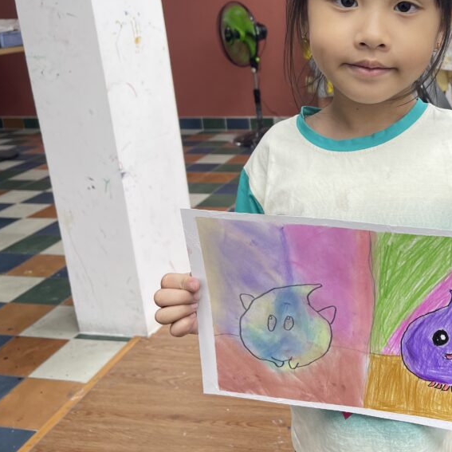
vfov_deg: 42.5
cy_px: 164
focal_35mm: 39
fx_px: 576
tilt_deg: -16.2
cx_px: 394
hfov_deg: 40.1
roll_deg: +1.6
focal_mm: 5.1
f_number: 1.6
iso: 40
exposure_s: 1/100
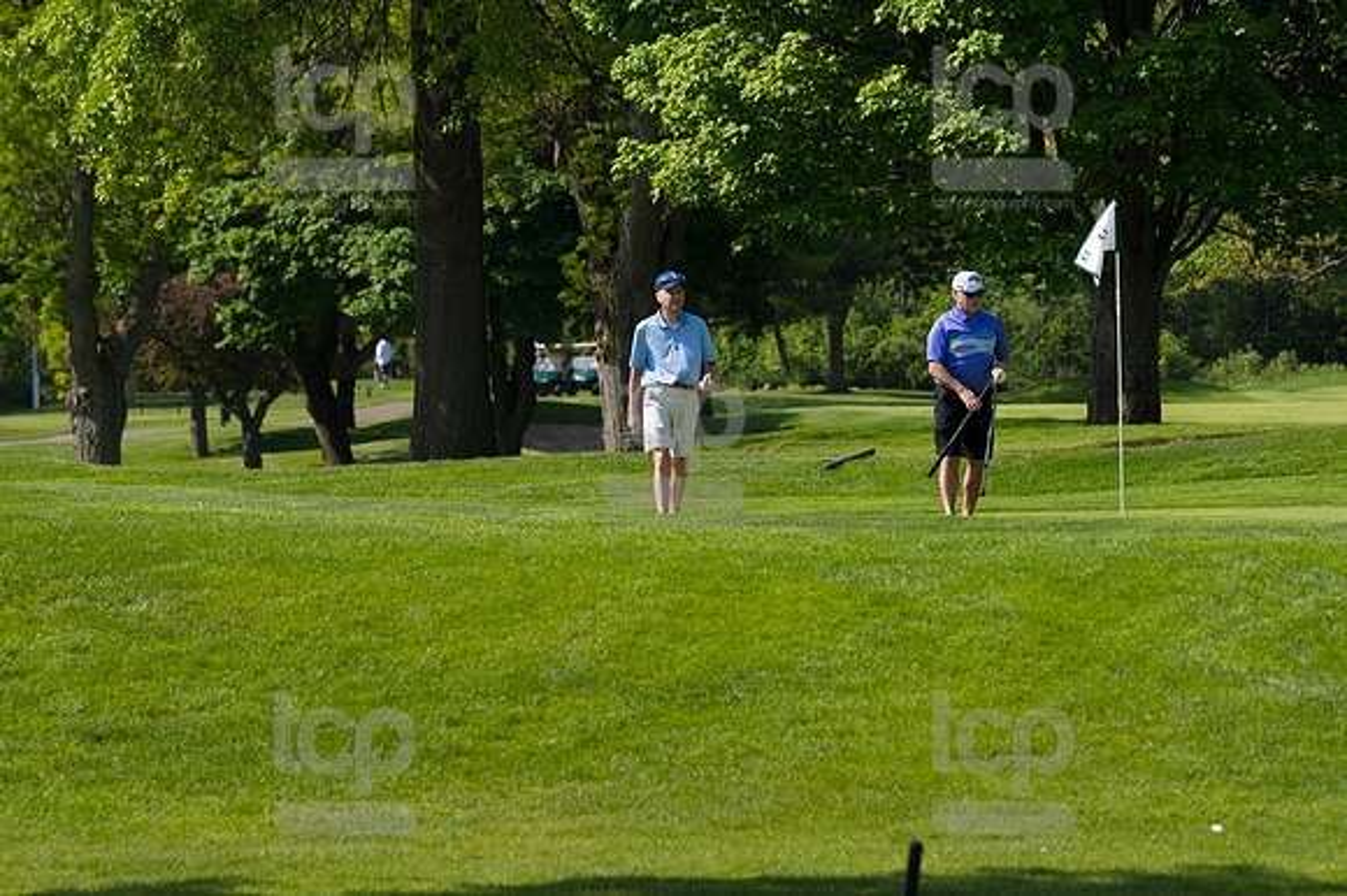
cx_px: 674
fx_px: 11218
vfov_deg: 4.6
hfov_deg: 6.9
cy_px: 448
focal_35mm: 300
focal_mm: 200
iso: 320
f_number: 5.6
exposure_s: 1/1600
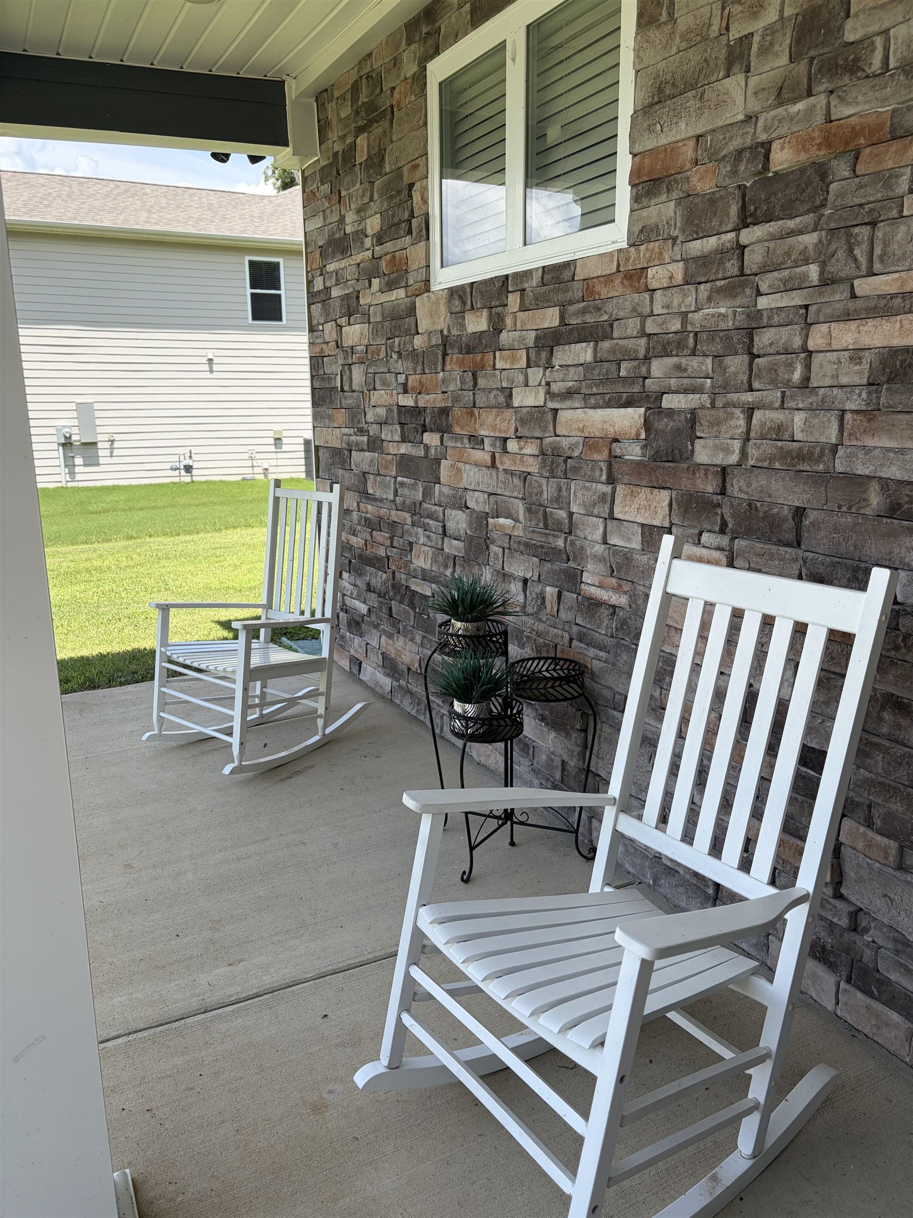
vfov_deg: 67.3
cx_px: 456
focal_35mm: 26
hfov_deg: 53.1
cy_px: 609
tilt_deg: -13.0
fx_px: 914
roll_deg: +0.6
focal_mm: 5.96
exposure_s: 1/1364
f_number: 1.6
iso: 64
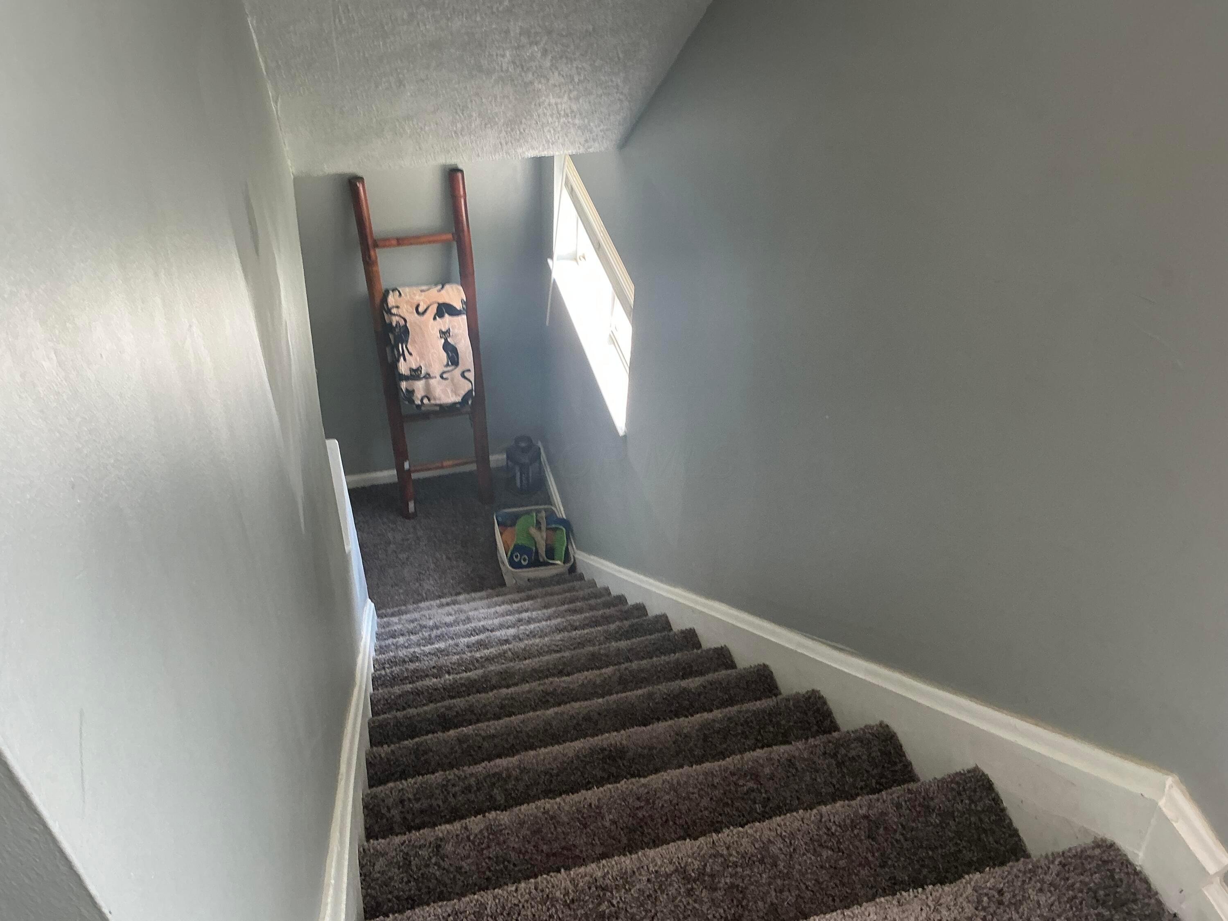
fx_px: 993
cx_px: 614
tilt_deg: -41.5
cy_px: 460
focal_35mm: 28
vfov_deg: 49.7
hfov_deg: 63.4
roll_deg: -2.5
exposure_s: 1/60
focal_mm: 3
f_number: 1.8
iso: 64
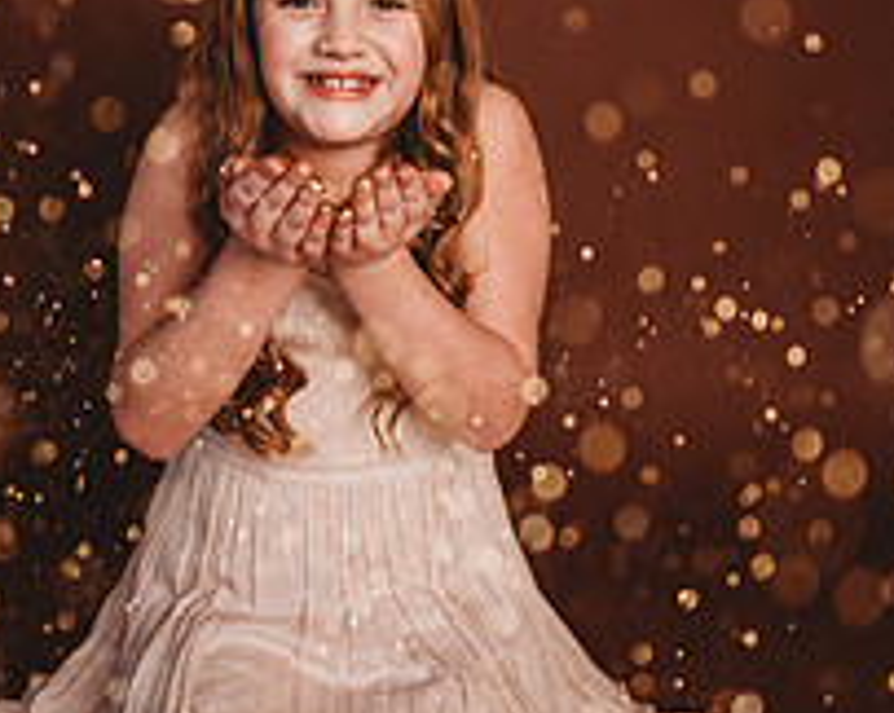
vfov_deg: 30.2
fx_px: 1322
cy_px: 348
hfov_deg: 37.1
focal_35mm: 50
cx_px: 317
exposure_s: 1/160
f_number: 2.2
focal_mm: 24
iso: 100
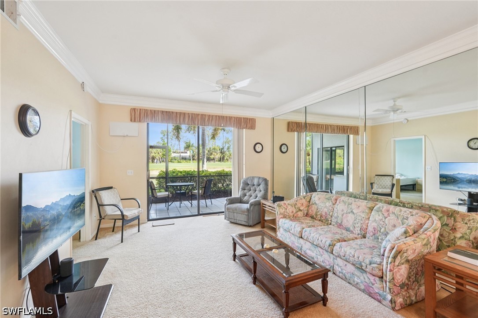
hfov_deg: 95.0
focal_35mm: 16
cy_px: 159
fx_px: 219
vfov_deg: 72.0
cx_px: 239
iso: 400
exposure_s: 1/25
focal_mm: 16.5
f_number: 8
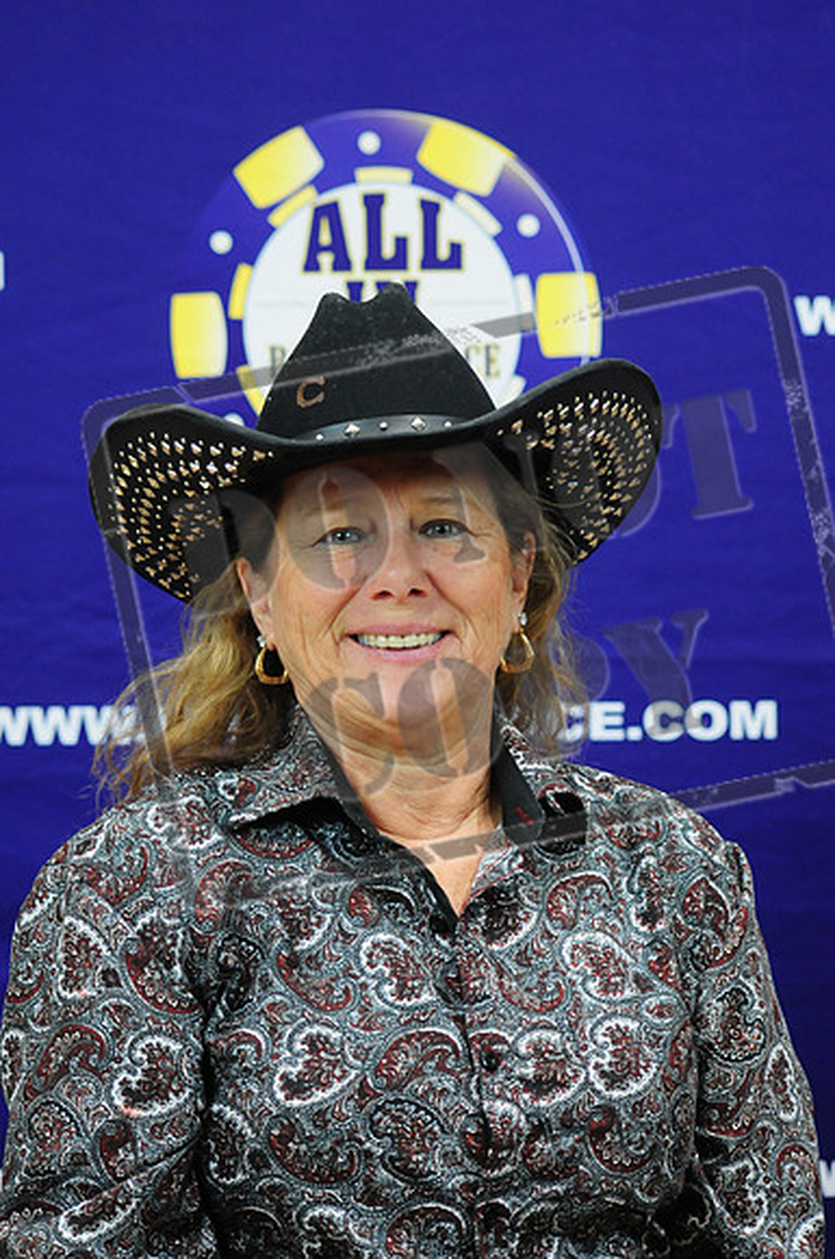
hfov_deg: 13.0
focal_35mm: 105
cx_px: 418
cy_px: 630
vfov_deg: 19.5
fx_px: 3664
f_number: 4
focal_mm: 70
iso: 1250
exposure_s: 1/125
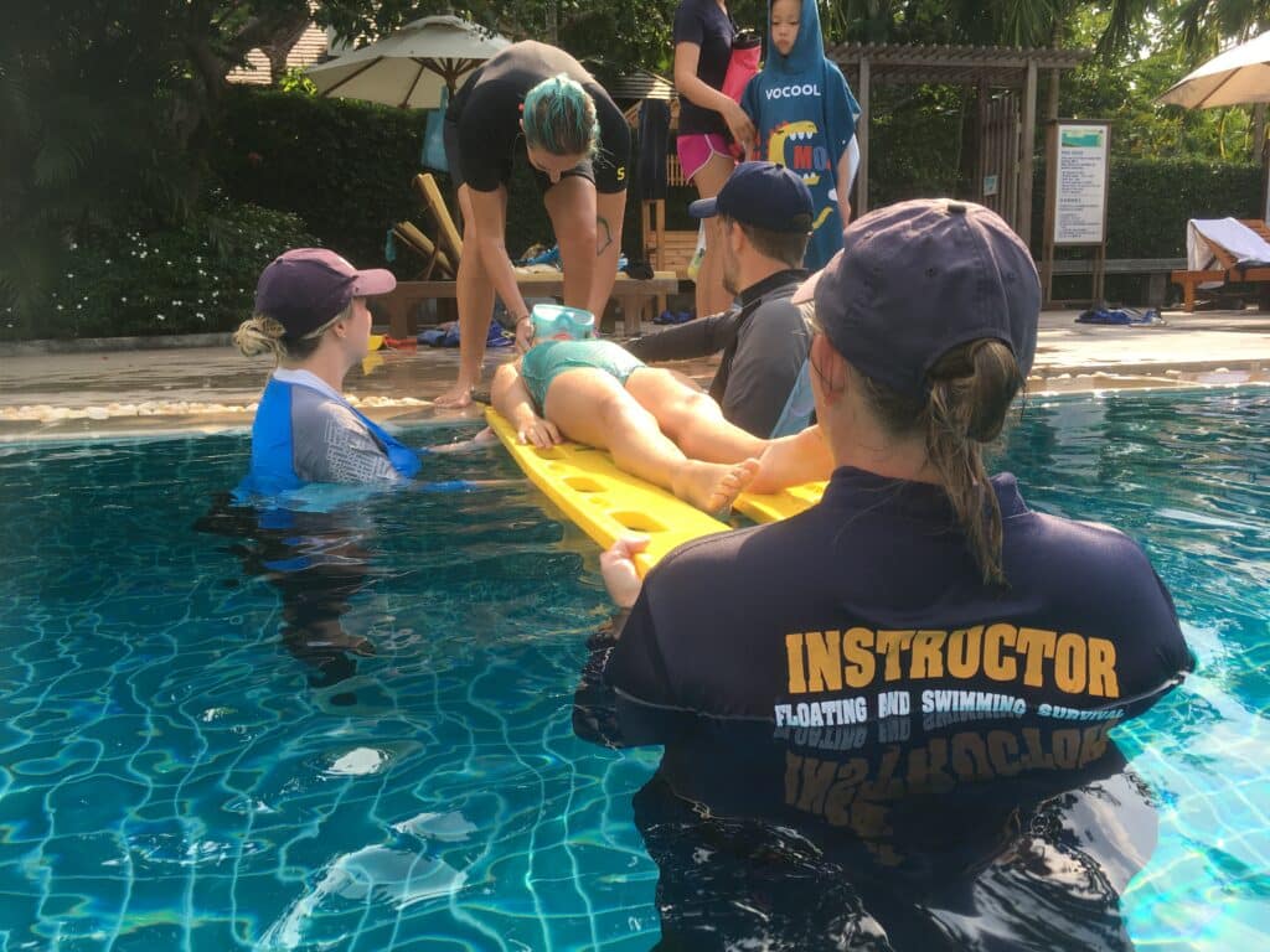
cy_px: 476
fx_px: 1064
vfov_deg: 48.2
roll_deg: +1.5
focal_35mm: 29
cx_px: 635
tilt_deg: -12.3
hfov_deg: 61.7
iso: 25
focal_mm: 4.15
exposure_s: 1/496
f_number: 2.2
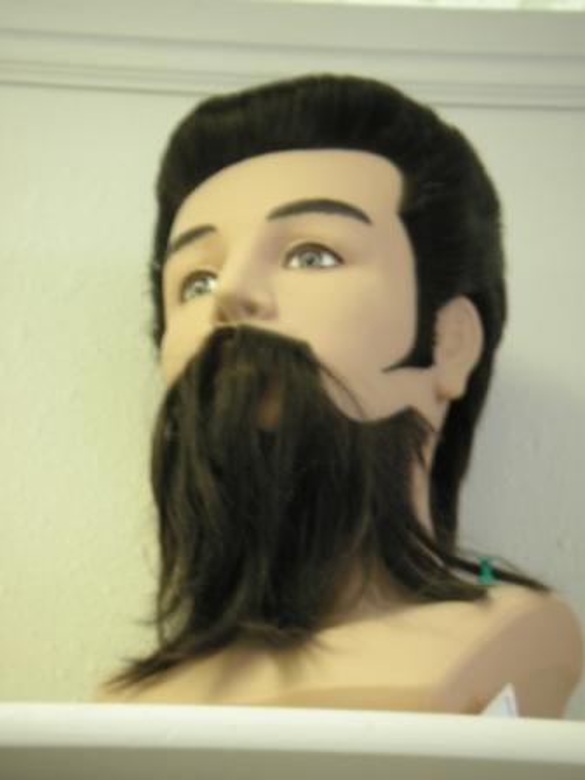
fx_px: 2569
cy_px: 390
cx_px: 292
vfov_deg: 17.3
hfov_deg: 13.0
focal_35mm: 114
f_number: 4
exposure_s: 1/6
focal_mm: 18.9
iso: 100
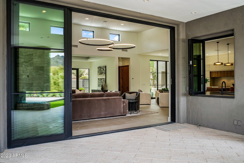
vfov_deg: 41.1
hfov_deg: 58.7
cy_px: 82
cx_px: 122
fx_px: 217
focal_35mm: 32
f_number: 9
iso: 400
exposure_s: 1/30
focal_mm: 32
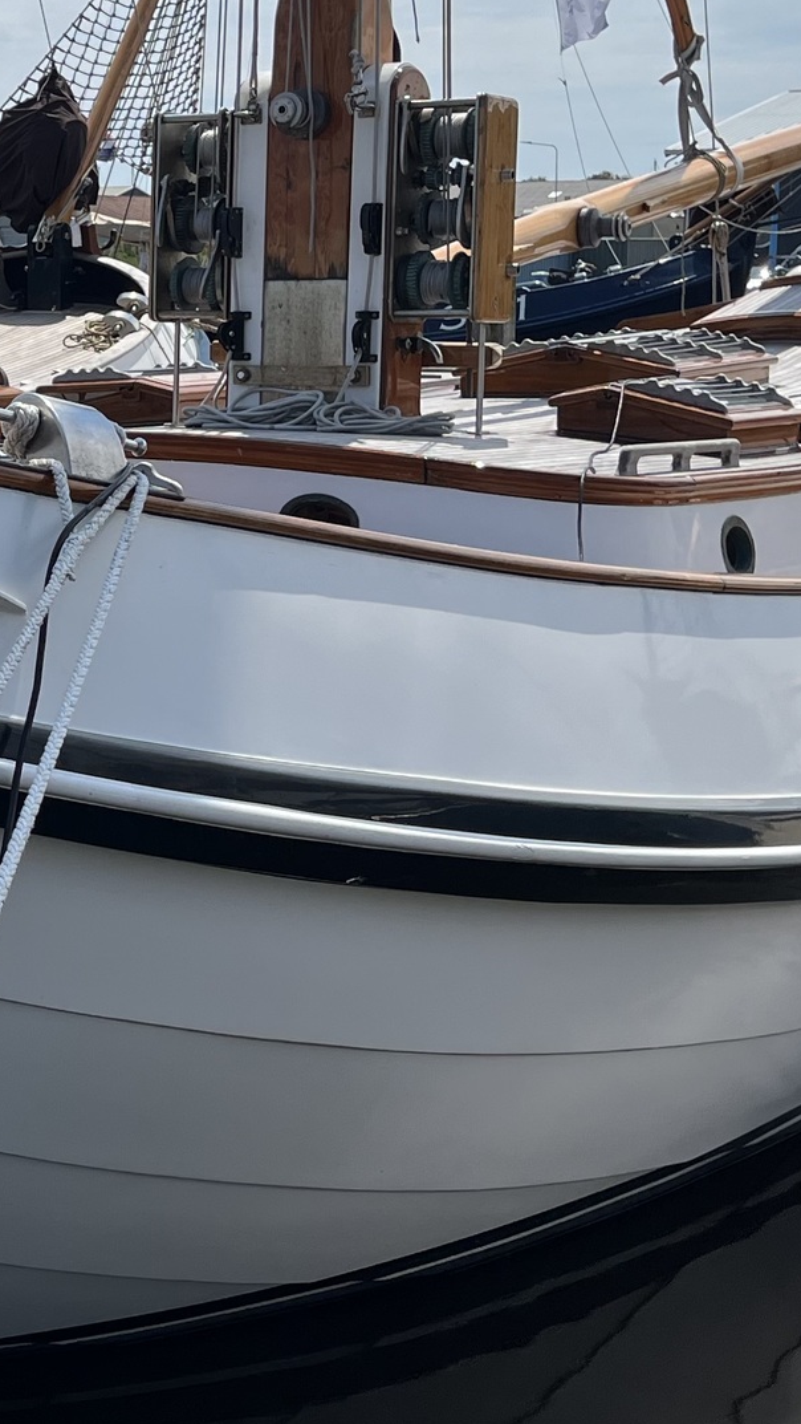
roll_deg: +0.2
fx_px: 2491
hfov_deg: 17.4
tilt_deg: -5.5
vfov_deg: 31.7
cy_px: 530
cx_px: -164
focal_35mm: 66
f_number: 1.6
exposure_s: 1/6173
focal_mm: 5.1
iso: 50
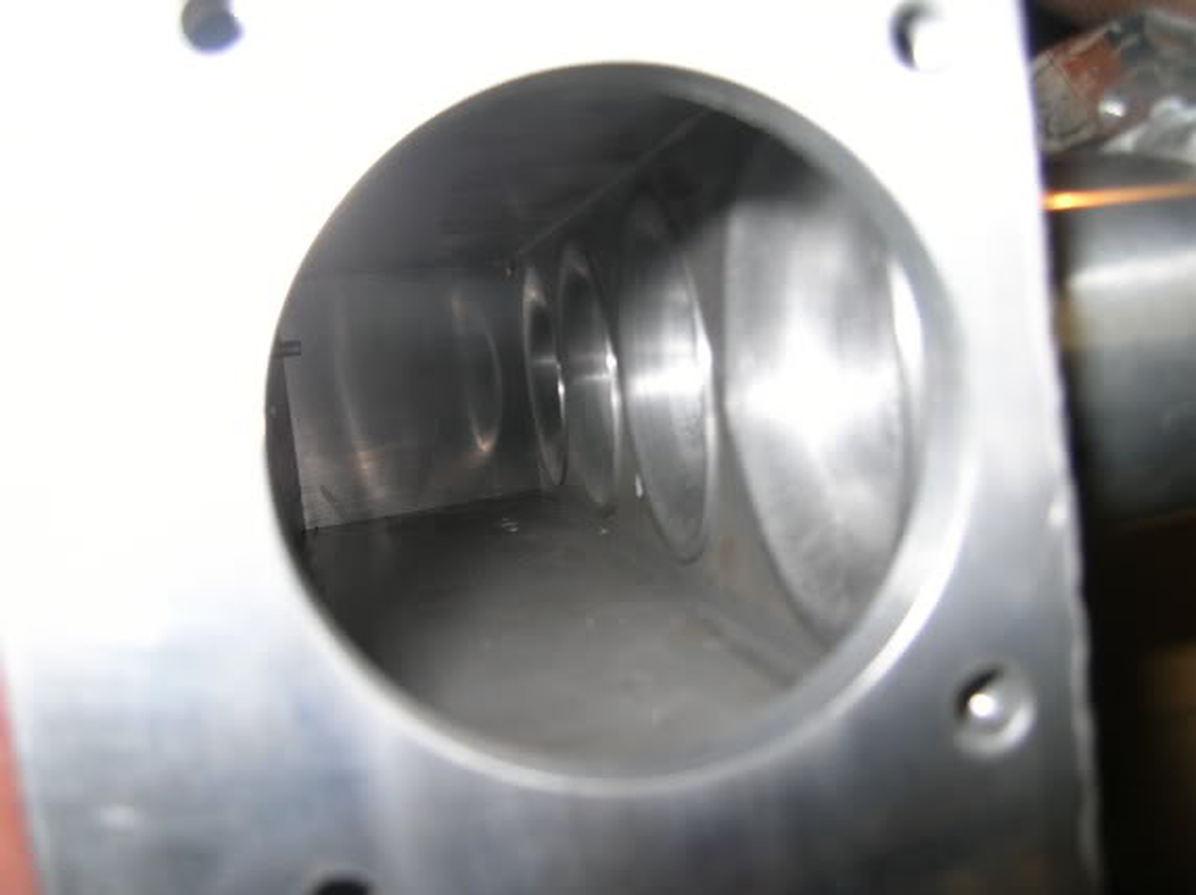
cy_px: 448
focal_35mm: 36
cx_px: 598
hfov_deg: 51.4
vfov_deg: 39.6
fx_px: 1243
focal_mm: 6
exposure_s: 1/60.1
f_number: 2.7
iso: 50
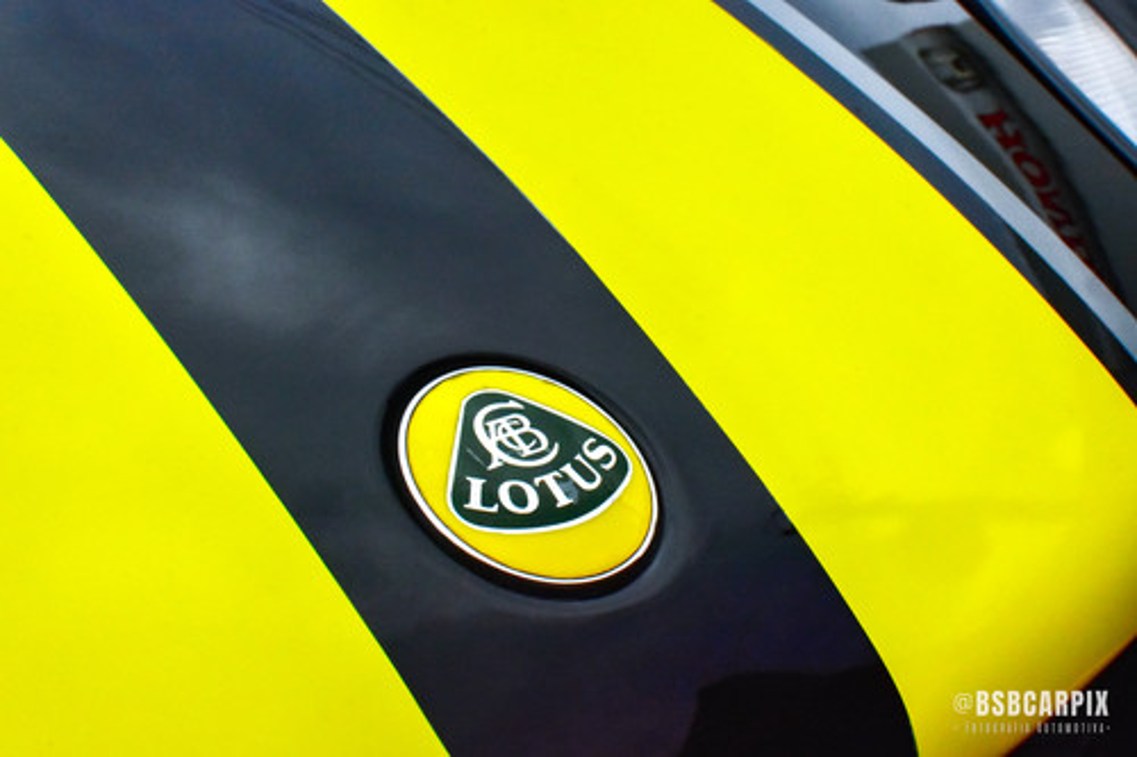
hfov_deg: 37.9
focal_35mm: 52
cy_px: 378
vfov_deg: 25.7
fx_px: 1657
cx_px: 568
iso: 800
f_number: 13
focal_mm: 35
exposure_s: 1/640
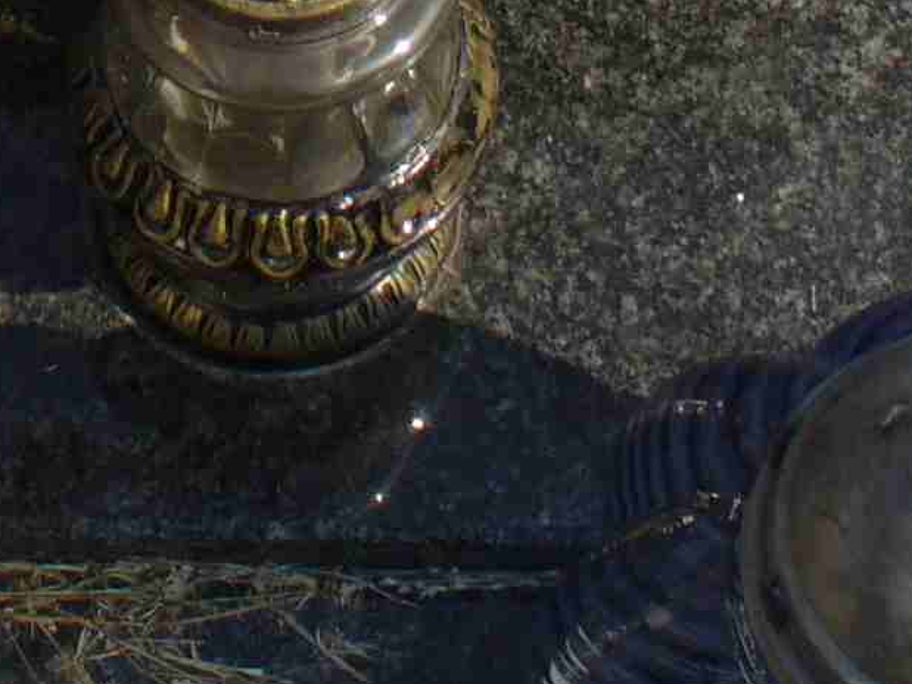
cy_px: -711
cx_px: 108
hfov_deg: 12.8
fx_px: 4030
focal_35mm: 153
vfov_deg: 9.1
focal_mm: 6.1
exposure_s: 1/400
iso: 80
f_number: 5.6
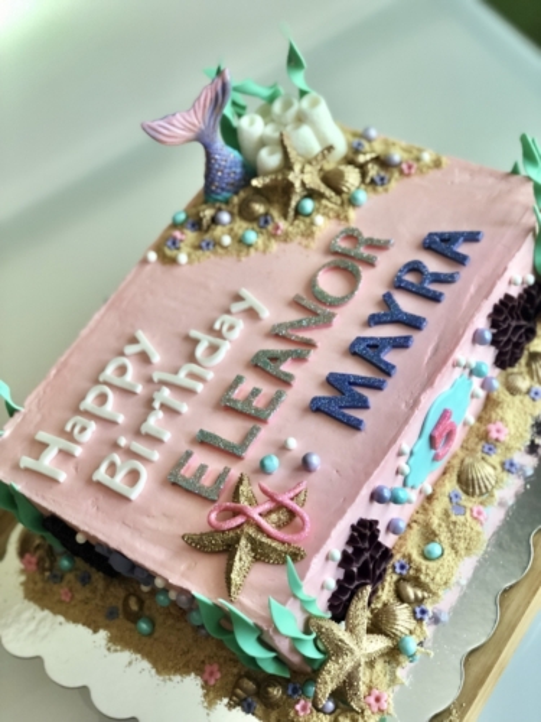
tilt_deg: -48.6
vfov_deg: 33.8
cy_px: 361
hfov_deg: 25.7
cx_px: 270
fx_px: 1188
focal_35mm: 57
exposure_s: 1/60
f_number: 2.8
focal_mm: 6.6
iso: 160
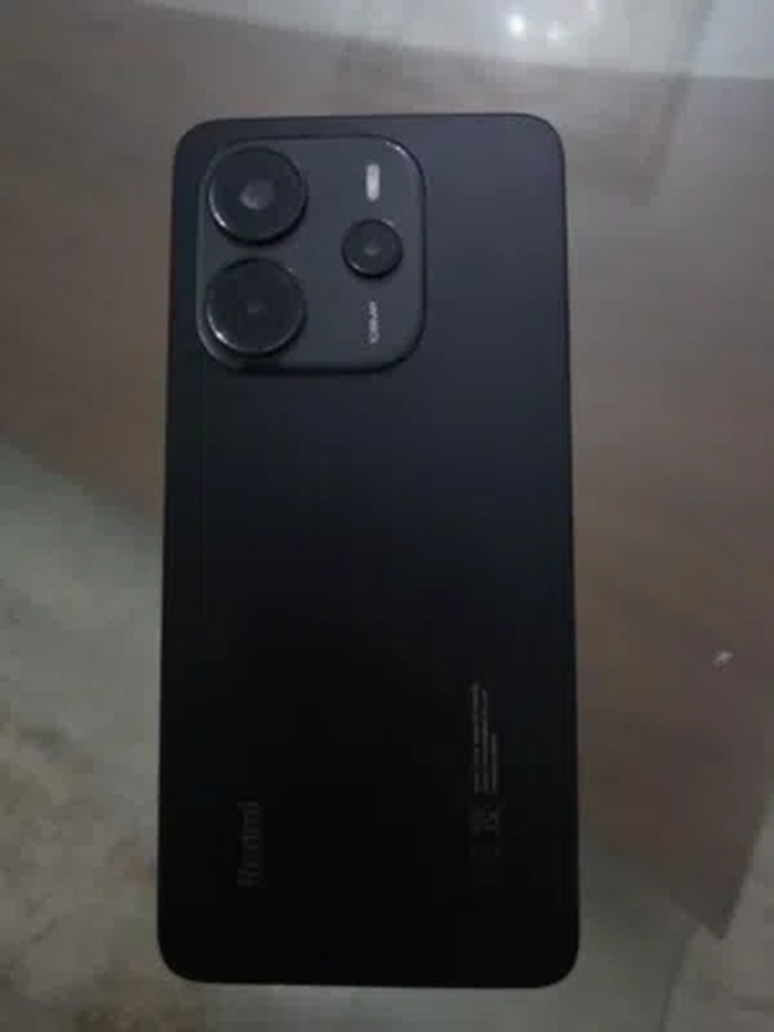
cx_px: 387
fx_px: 686
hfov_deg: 58.9
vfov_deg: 73.9
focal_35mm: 23
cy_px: 516
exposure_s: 1/50
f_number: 1.7
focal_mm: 6.3
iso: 1600
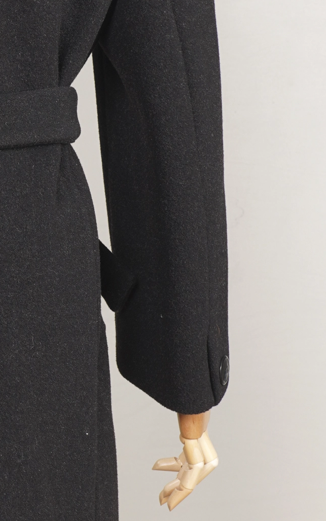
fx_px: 1946
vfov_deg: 15.2
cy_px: 212
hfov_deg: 9.3
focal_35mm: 137
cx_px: -151
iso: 200
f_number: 5
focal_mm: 32
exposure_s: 1/10
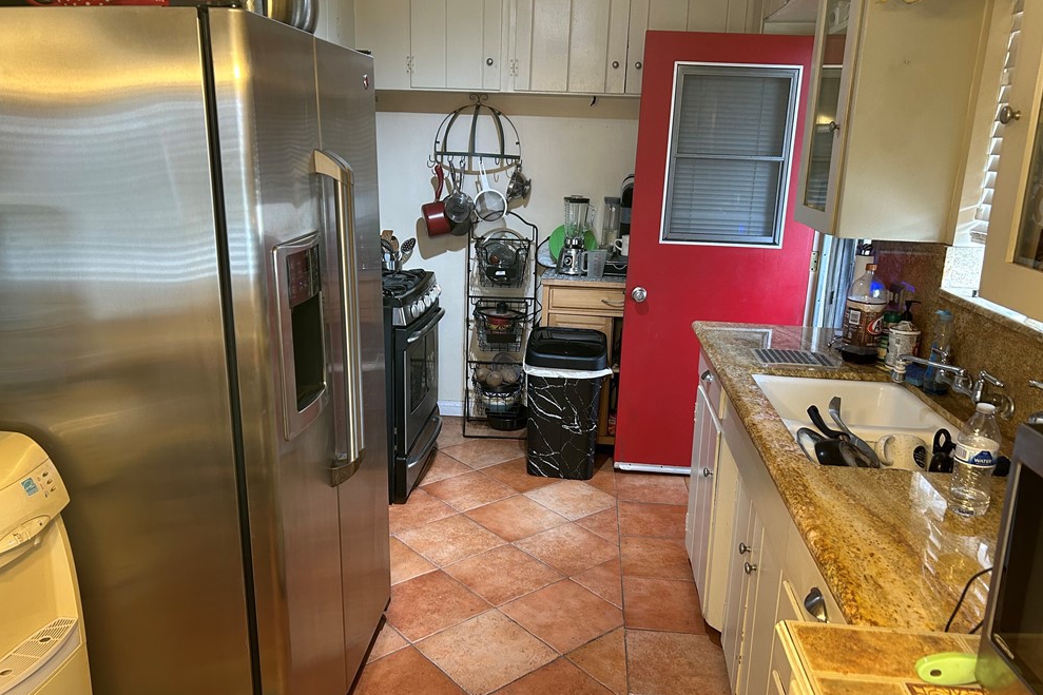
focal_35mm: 28
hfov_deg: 65.5
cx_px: 520
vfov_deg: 46.4
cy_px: 331
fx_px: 811
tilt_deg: -14.4
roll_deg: -2.0
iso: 160
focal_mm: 5.7
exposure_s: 1/60
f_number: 1.5
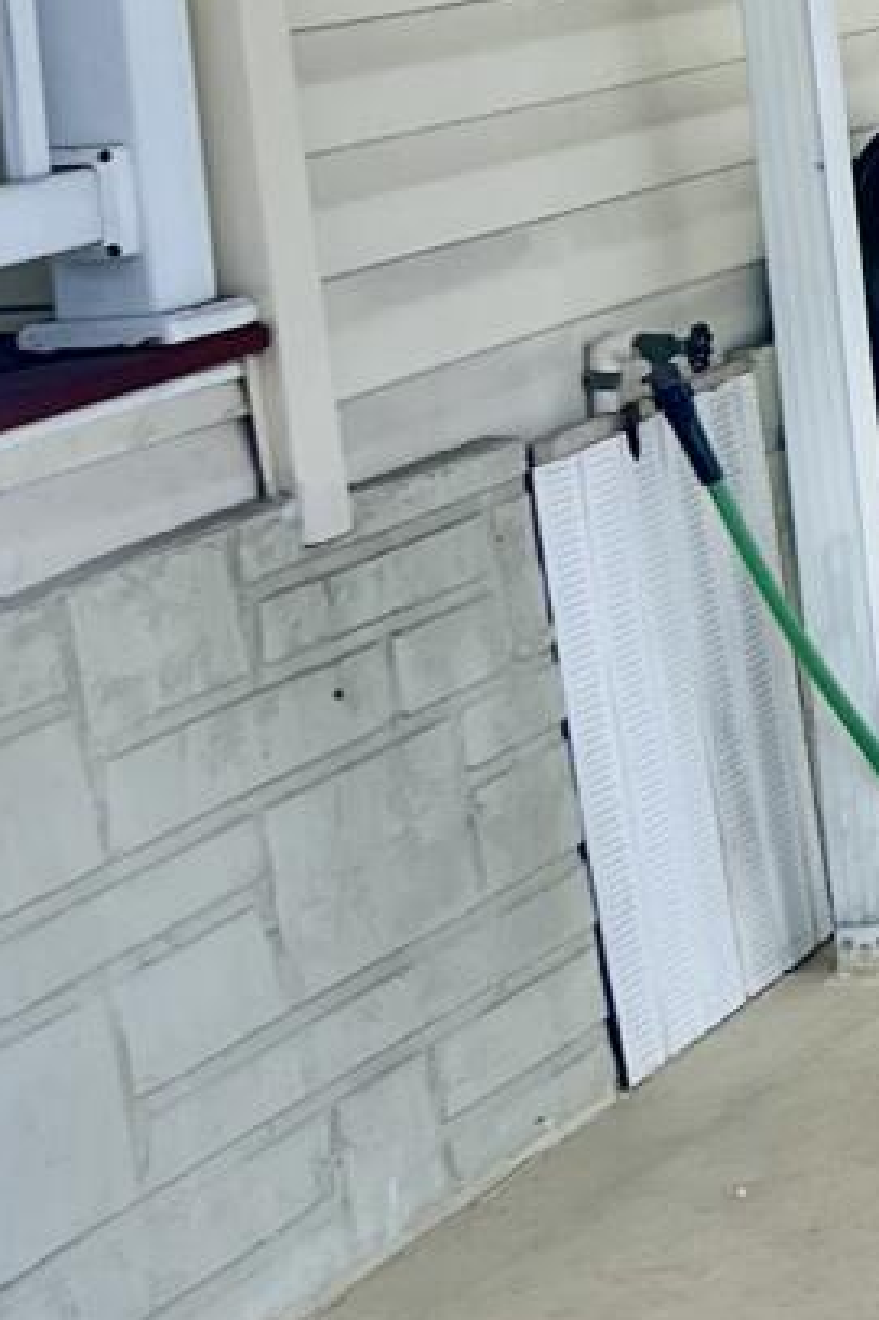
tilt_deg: -4.5
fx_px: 4875
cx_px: 2089
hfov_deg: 9.3
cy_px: 217
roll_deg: +4.4
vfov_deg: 15.3
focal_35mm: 133
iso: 50
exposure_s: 1/547
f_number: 1.5
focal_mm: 5.7
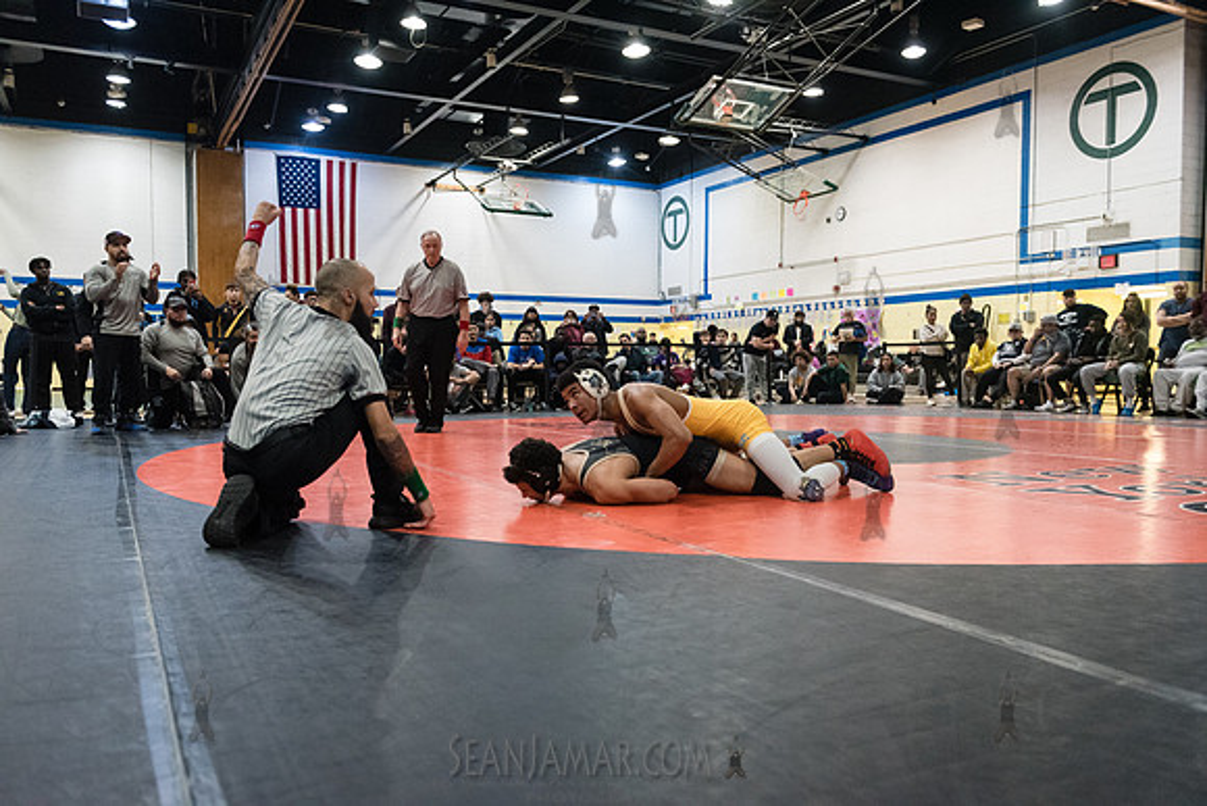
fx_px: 939
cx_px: 604
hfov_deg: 65.5
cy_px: 403
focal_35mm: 28
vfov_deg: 46.4
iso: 8000
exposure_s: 1/500
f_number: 3.2
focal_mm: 28
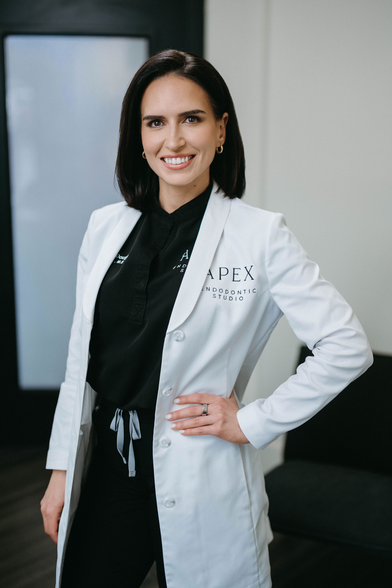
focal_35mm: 50
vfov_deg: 39.6
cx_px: 196
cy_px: 294
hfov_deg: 27.0
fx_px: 817
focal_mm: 50
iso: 100
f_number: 1.4
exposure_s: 1/200
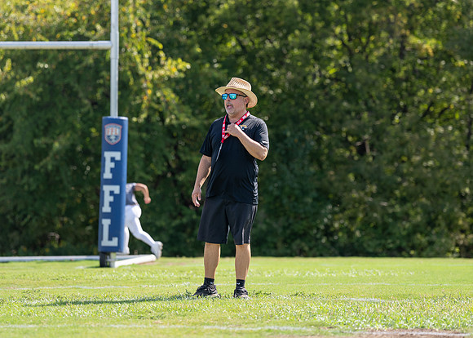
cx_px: 241
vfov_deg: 7.9
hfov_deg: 11.1
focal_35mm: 181
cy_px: 150
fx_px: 2432
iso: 160
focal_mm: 134
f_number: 2.8
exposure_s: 1/1600
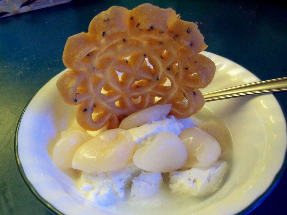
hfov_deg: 50.1
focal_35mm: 37
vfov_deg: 38.7
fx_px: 307
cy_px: 108
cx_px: 144
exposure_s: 1/20
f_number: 2.8
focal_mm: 5.6
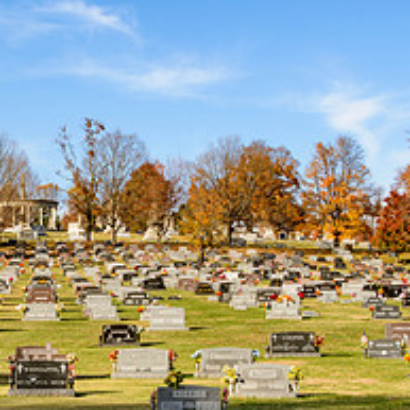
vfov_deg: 15.9
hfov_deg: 15.6
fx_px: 1461
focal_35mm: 109
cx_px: -32
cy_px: 303
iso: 200
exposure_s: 1/320
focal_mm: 42
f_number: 8
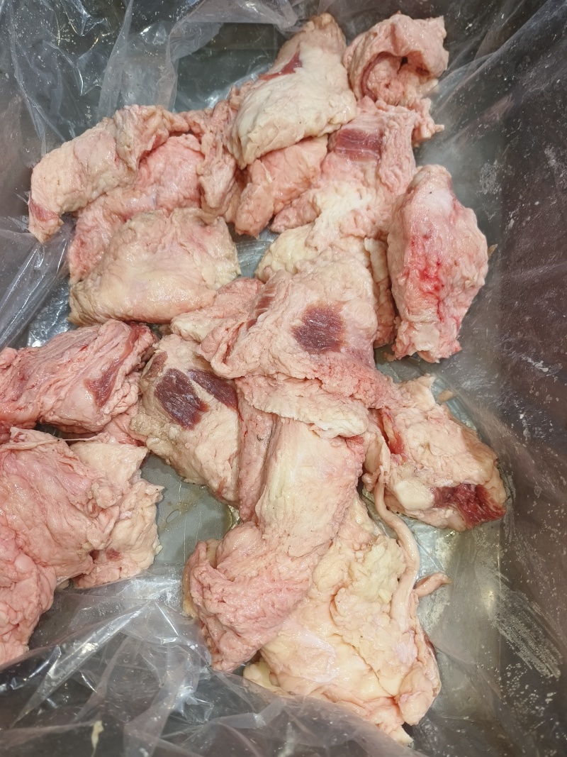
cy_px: 378
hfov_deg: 58.9
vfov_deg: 73.9
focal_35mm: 23
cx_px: 284
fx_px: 502
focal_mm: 5.5
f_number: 1.75
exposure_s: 1/100
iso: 681
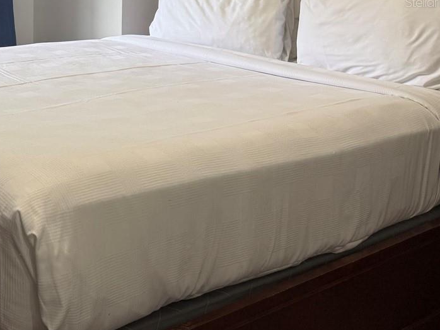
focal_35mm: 55
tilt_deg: -5.6
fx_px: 699
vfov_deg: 25.3
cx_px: -40
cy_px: 2
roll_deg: +0.0
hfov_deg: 31.2
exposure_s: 1/60
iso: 125
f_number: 1.78
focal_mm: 6.76
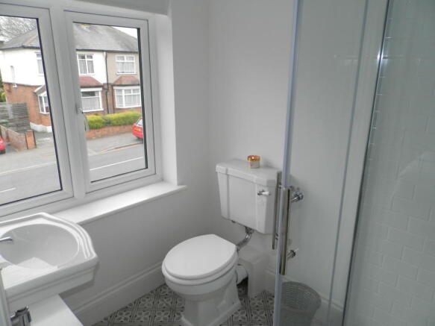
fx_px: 314
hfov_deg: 69.4
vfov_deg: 54.9
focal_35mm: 25
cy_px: 163
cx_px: 218
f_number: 3.1
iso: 80
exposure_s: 1/160
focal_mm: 4.5
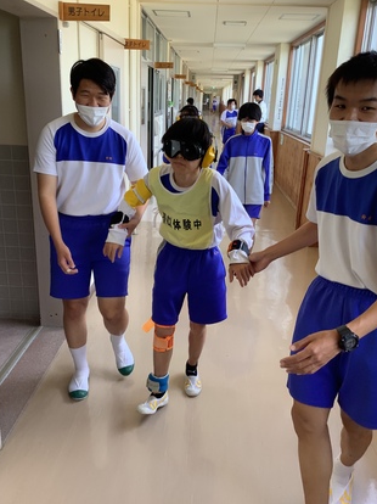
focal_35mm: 32
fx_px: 465
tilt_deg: -19.2
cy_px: 259
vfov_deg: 56.8
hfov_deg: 44.1
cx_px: 184
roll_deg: -1.2
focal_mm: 3.3
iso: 50
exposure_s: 1/100
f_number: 2.4
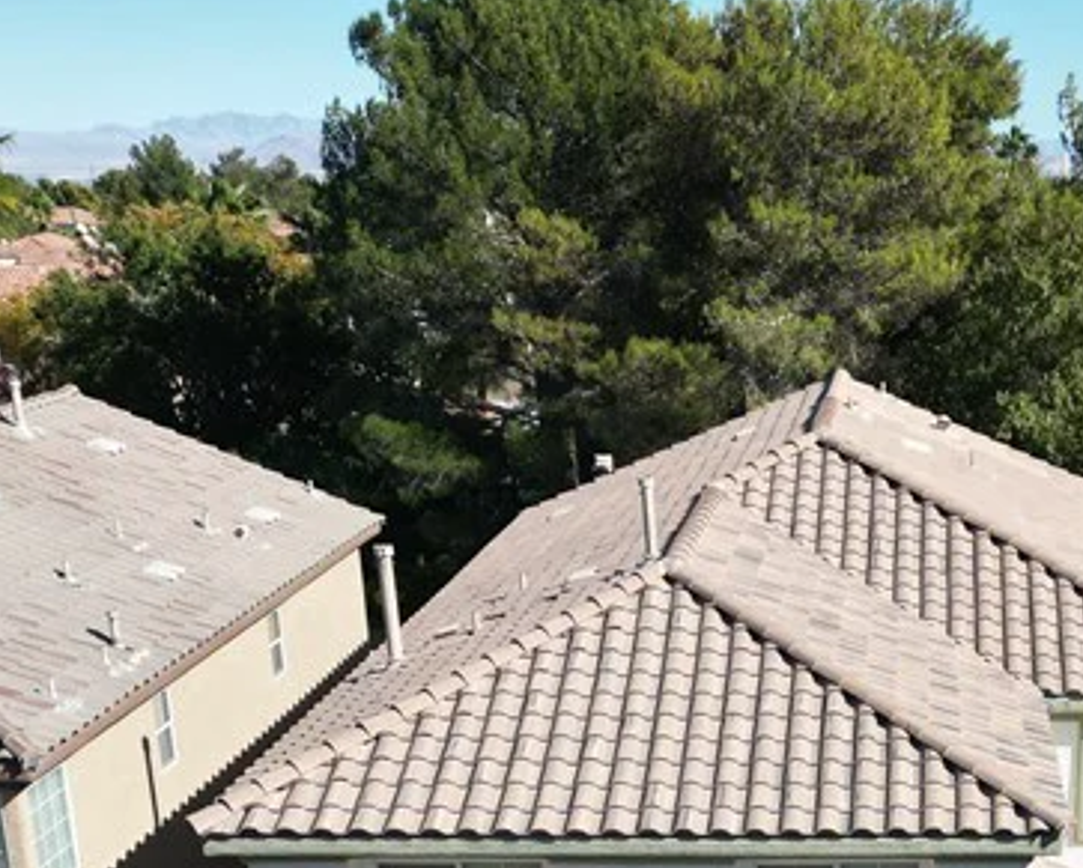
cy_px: 990
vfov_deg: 21.8
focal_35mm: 66
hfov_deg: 28.0
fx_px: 2117
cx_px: 901
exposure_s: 1/3200
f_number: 1.7
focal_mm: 6.72
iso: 130
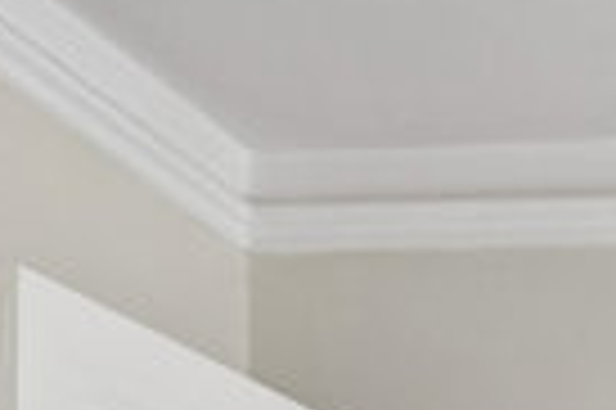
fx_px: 1795
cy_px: 1169
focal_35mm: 105
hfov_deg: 13.8
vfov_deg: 10.1
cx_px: 1484
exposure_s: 1/2.5
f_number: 10
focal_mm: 12
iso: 400
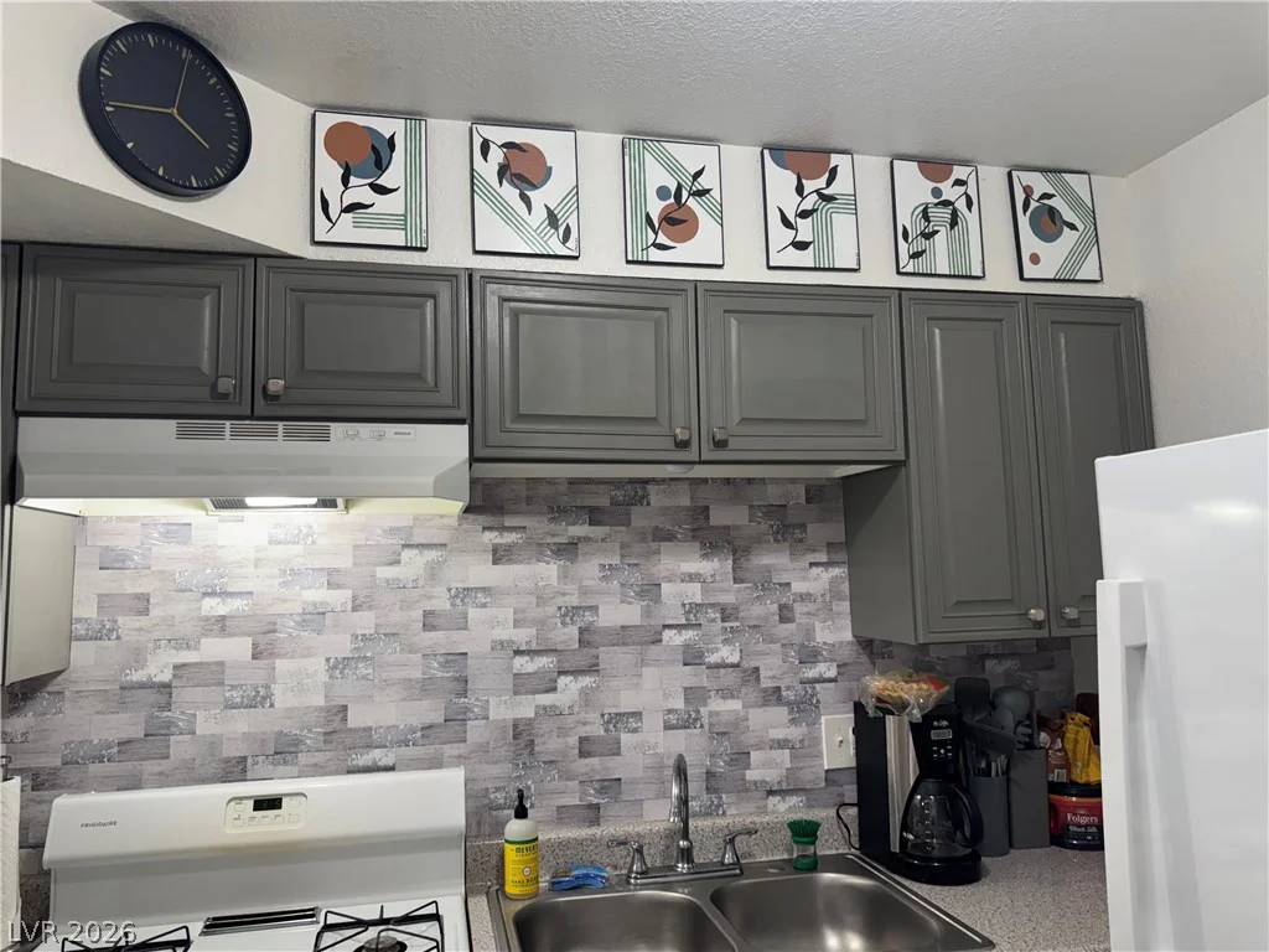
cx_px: 634
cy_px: 476
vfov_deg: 56.8
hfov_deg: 71.6
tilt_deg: +2.4
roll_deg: +0.7
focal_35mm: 24
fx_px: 880
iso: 125
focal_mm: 6.76
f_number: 1.78
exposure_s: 1/120
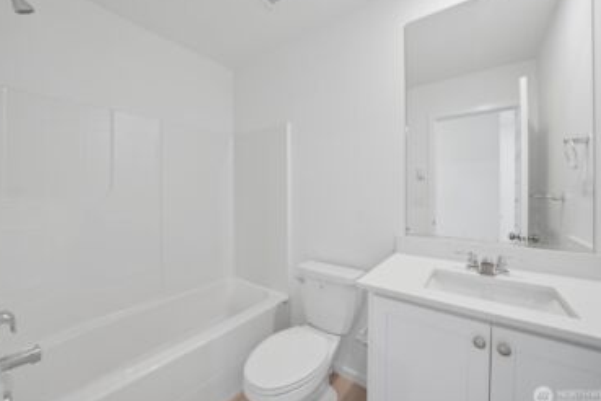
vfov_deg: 85.4
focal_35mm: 13
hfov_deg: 108.3
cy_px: 193
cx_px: 301
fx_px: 217
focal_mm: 12
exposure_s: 1/4
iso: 250
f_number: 9
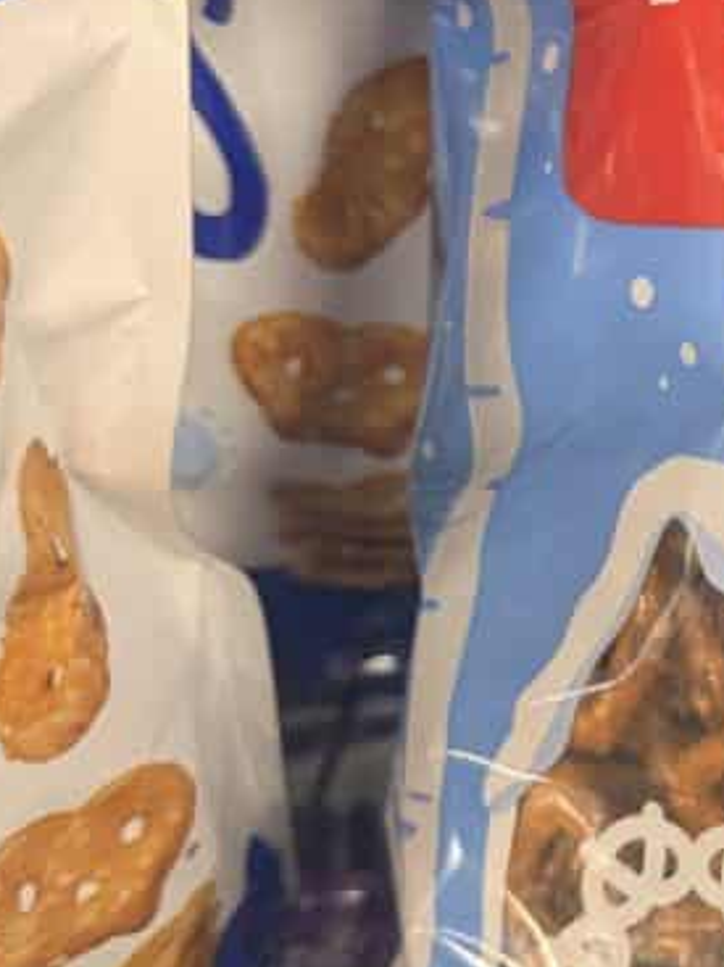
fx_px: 1870
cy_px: 406
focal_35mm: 67
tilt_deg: -32.2
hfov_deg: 19.9
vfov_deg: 28.9
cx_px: 974
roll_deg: -0.2
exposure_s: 1/60
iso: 250
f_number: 1.78
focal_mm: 6.76
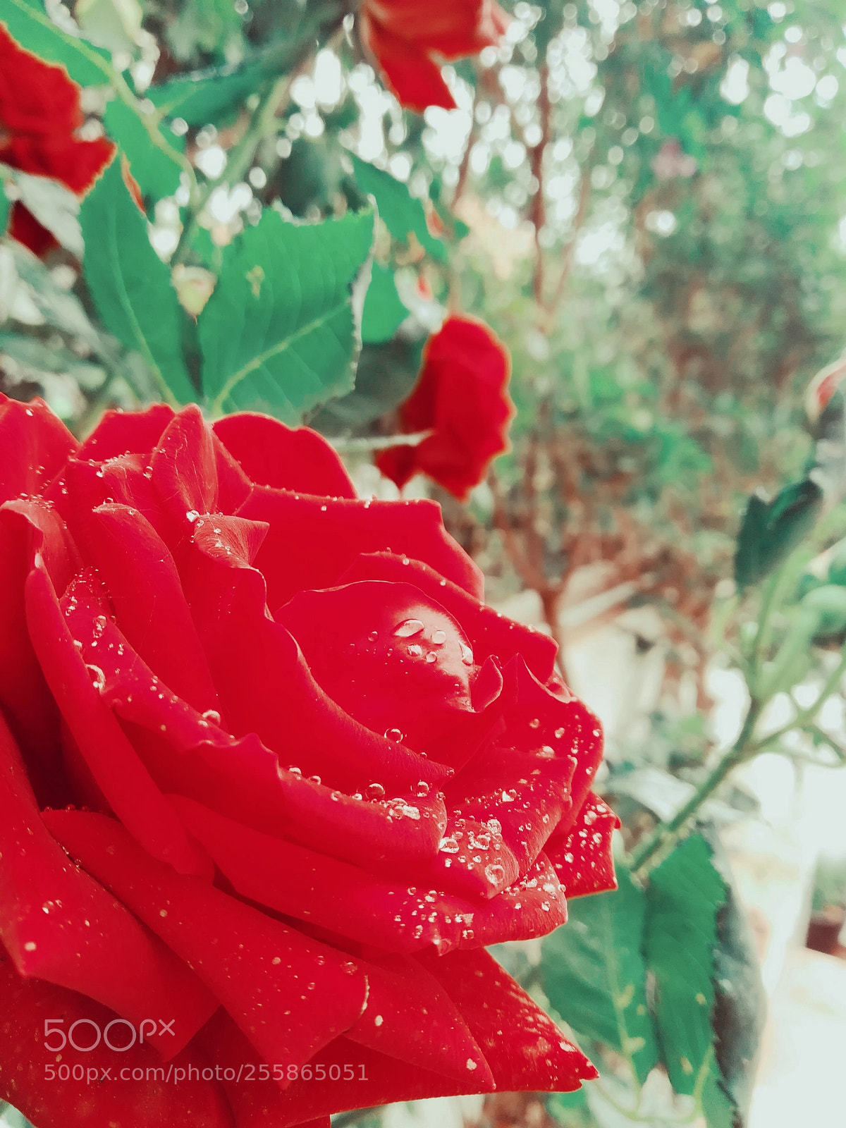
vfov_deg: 67.3
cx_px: 423
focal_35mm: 26
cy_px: 564
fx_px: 847
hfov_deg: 53.1
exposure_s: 1/100
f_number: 2.2
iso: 64
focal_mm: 3.83
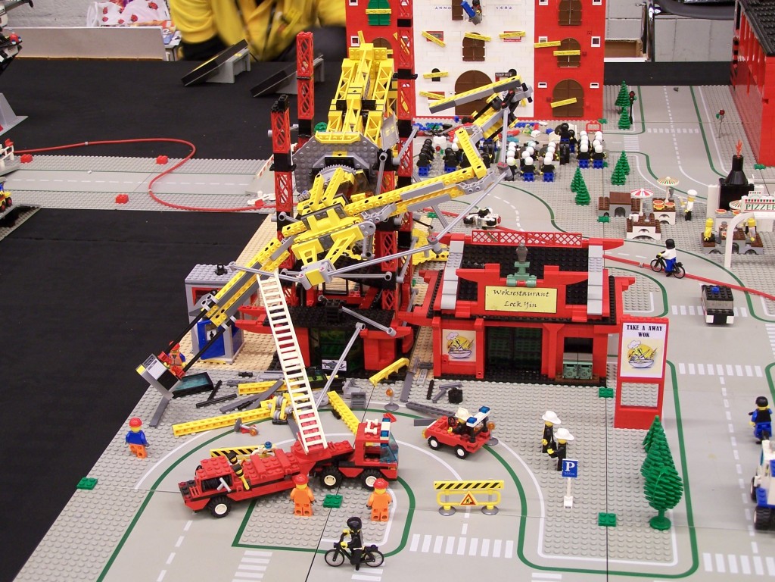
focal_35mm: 56
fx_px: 1254
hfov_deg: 34.3
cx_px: 388
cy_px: 291
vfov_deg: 26.1
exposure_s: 1/3
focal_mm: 9.3
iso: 80
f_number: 3.1
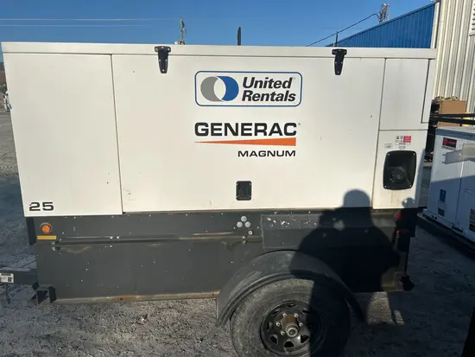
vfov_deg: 53.1
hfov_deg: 67.3
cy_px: 178
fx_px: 357
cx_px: 238
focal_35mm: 26
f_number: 1.5
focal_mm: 5.7
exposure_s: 1/12658
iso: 50
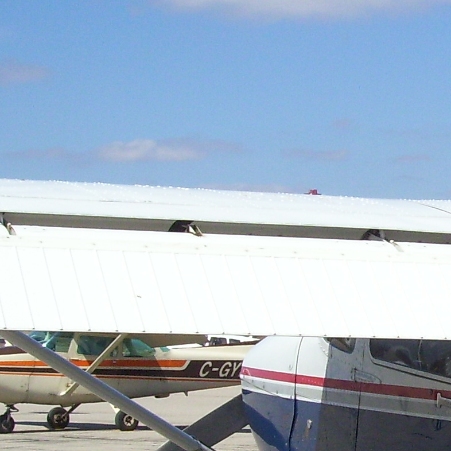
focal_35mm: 126
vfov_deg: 13.8
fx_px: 1857
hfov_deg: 13.6
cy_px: 287
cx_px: 459
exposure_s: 1/500
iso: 80
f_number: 5.6
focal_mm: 5.7
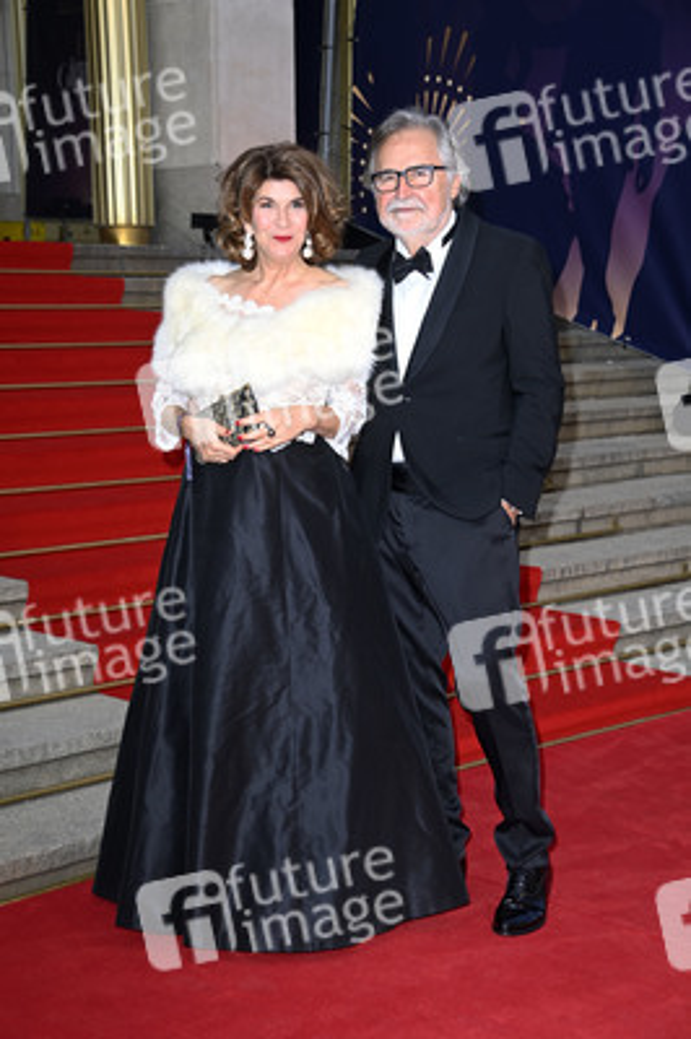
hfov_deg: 20.9
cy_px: 520
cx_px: 346
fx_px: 1875
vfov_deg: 31.0
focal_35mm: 65
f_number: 5.6
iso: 800
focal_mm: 65
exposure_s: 1/200
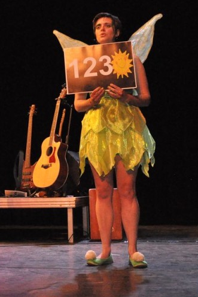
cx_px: -14
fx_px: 561
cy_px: 96
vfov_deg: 29.4
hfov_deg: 19.3
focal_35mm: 68
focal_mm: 22
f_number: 5.6
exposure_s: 1/200
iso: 3200
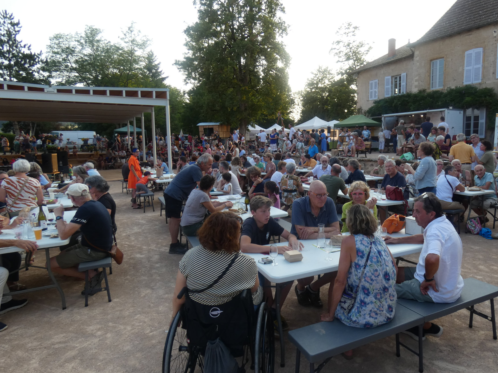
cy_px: 179
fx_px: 331
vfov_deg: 58.9
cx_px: 285
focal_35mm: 23
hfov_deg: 73.5
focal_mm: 3.6
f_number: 2.8
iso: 80
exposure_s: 1/250
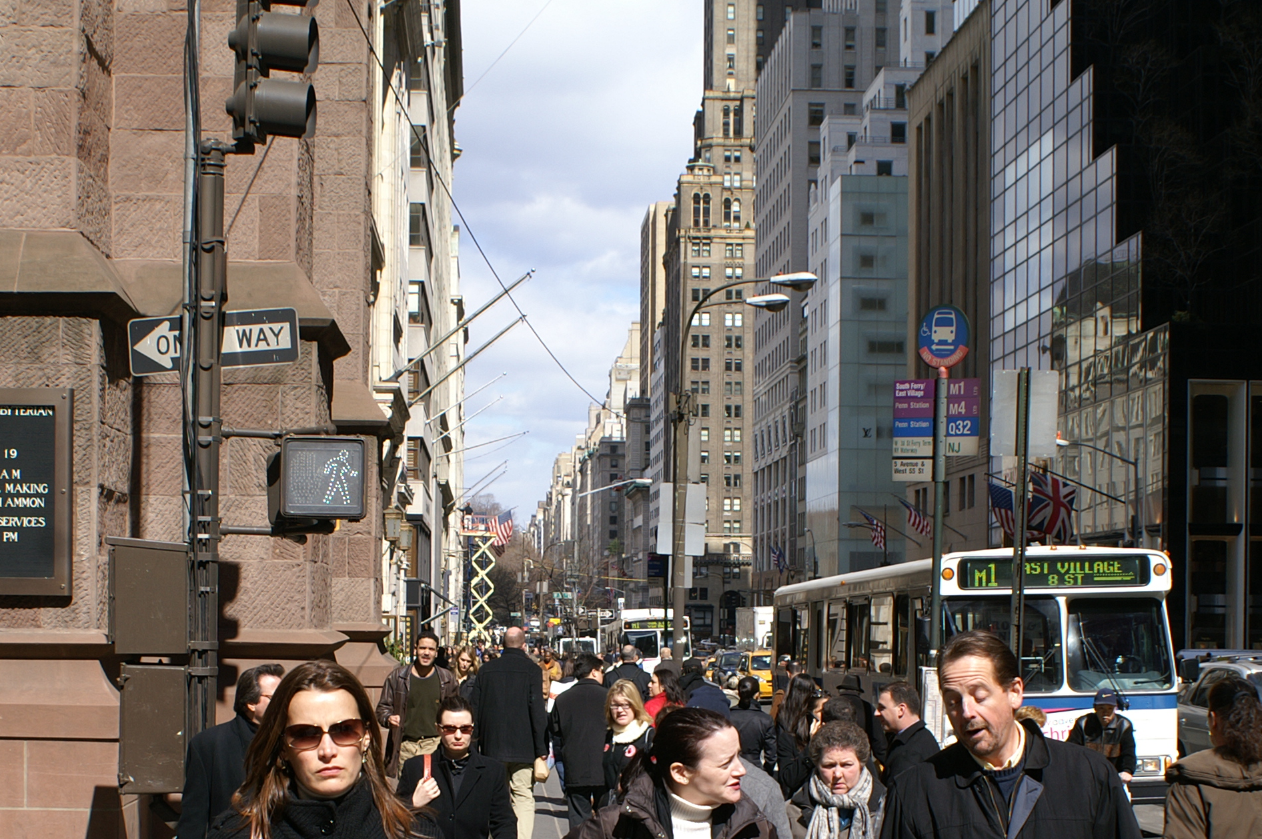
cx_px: 612
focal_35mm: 62
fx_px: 2172
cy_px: 628
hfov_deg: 32.4
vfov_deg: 21.7
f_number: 9
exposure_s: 1/200
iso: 100
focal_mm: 26
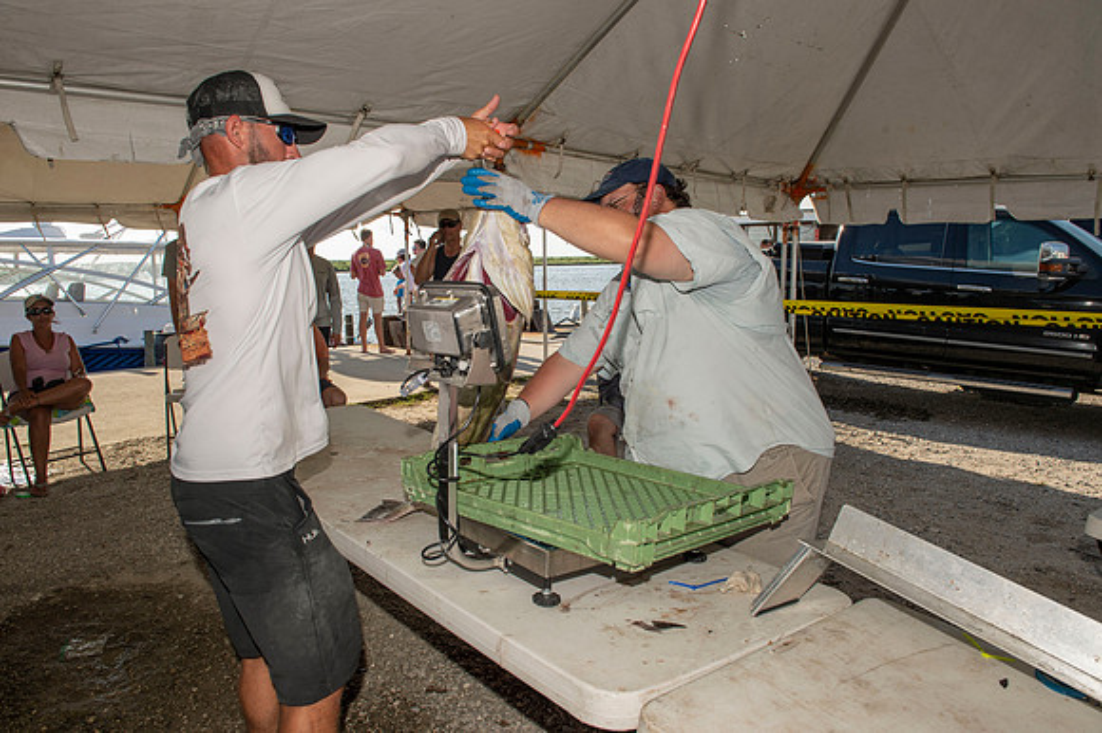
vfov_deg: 53.1
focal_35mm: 24
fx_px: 734
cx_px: 551
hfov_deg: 73.8
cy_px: 366
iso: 50
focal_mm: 24
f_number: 9
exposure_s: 1/125
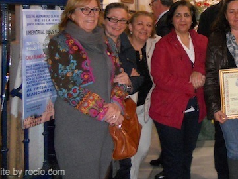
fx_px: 413
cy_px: -9
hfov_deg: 29.7
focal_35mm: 60
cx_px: 247
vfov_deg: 23.2
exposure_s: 1/25
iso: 400
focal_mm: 4.9
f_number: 3.2
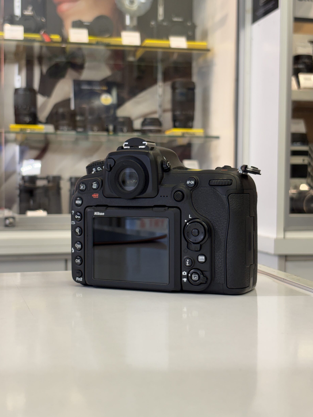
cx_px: 155
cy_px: 210
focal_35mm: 54
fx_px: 651
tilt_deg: -1.4
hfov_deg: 27.0
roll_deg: -0.8
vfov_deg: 35.5
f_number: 1.6
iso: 32
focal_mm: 5.96
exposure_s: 1/50
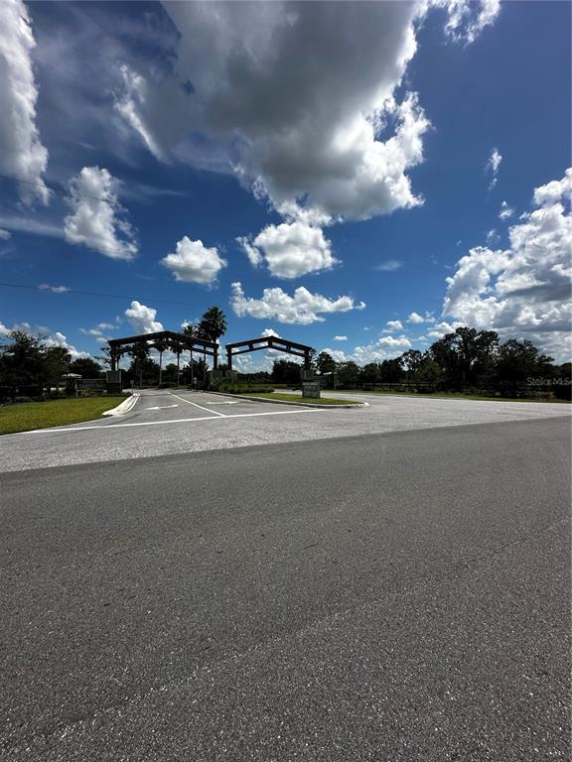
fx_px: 308
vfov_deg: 102.1
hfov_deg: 85.7
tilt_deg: -0.8
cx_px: 286
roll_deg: -0.9
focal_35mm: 14
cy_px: 381
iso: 50
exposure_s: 1/3861
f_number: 2.2
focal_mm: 2.22
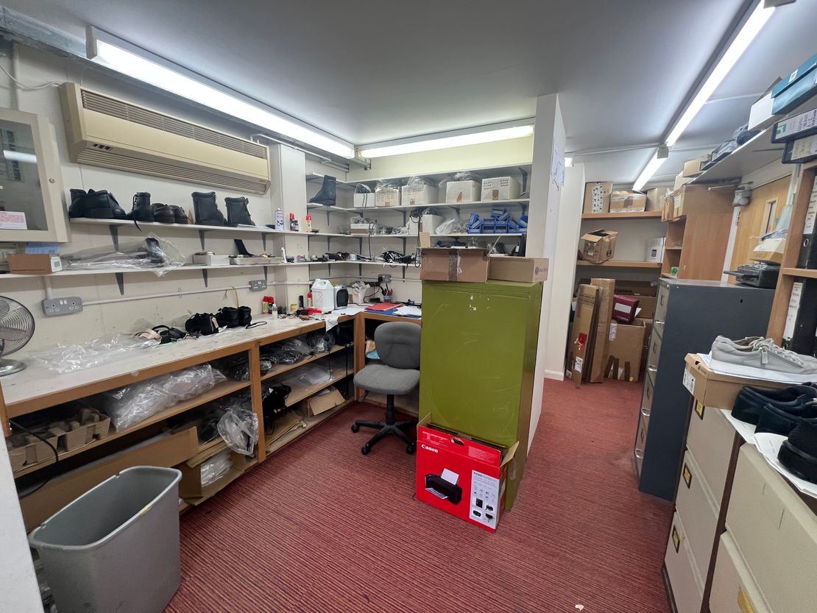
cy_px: 306
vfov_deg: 89.9
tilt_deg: -8.0
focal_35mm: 13
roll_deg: -1.0
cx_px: 408
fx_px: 307
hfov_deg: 106.2
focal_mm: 1.57
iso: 125
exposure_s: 1/100
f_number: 1.8
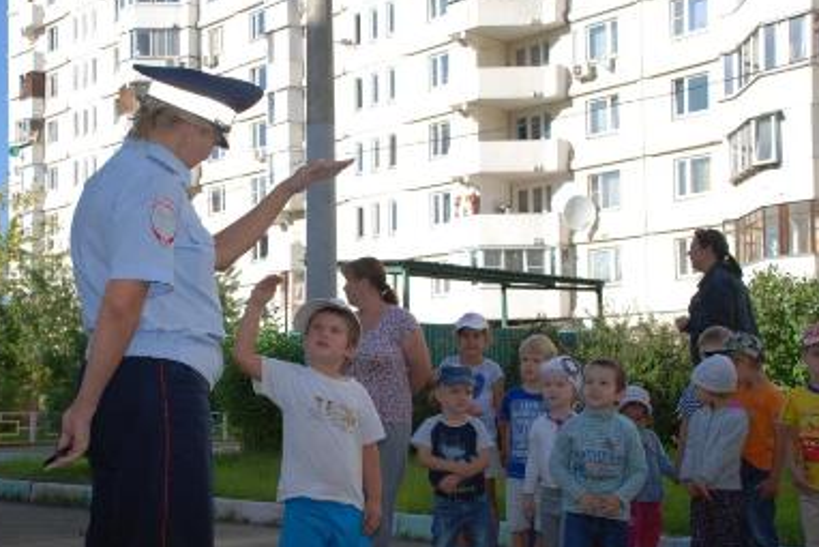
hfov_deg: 36.4
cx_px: 345
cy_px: 309
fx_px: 1242
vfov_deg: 24.8
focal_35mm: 55
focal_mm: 31
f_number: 7.1
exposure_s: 1/200
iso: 100
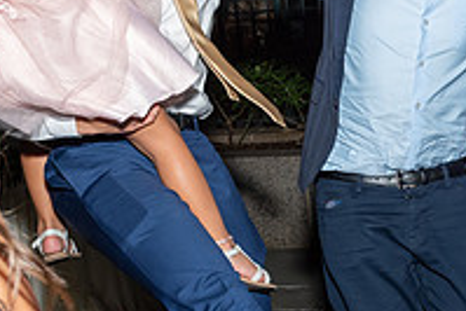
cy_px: 164
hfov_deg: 25.4
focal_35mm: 76
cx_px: 462
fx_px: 984
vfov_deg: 18.0
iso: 500
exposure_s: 1/250
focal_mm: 17
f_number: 5.6
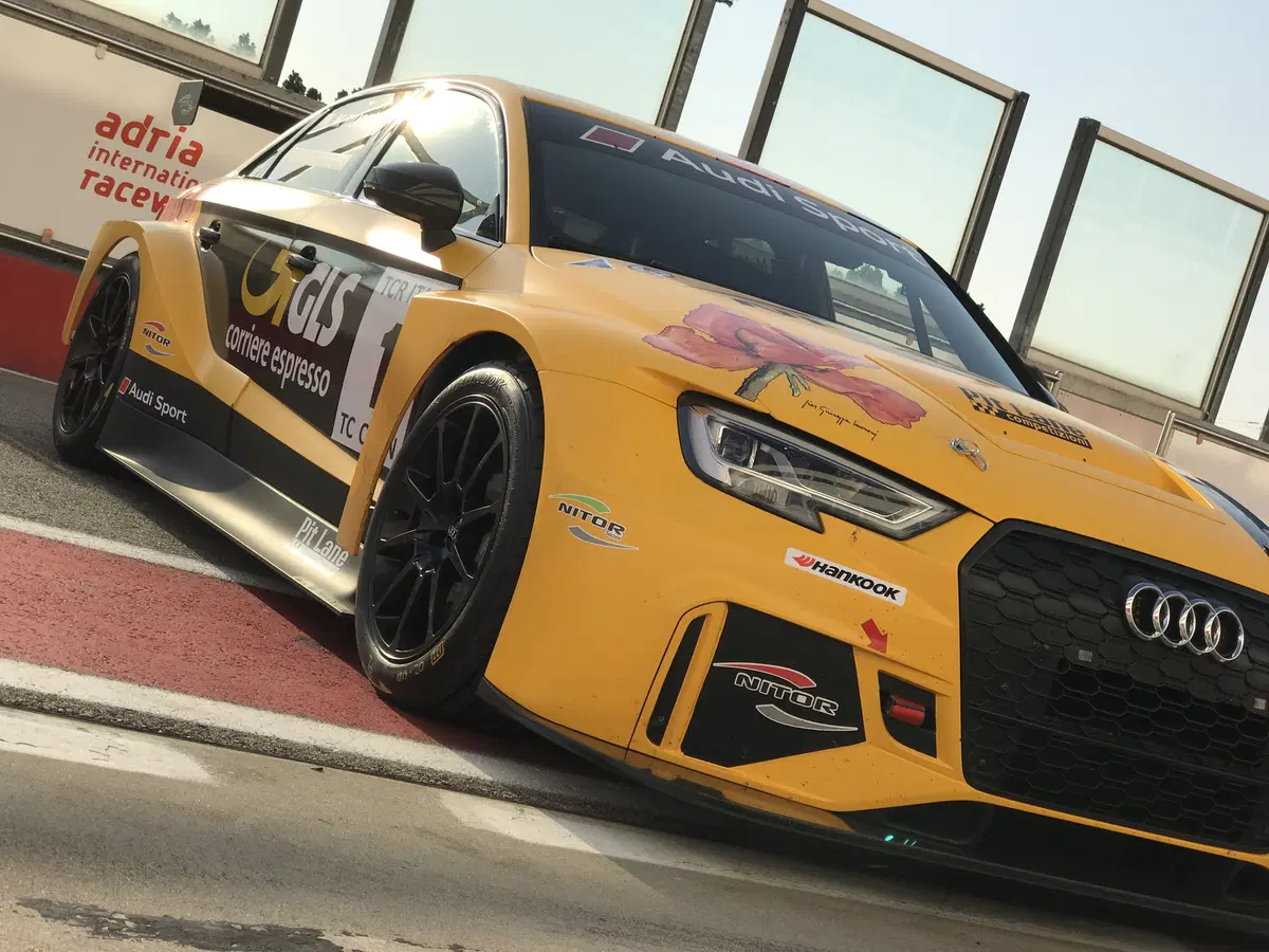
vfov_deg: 25.7
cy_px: 476
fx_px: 2090
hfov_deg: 33.8
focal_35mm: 57
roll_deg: -17.3
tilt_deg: -1.6
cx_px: 634
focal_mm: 6.6
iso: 20
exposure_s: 1/1473
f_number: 2.8
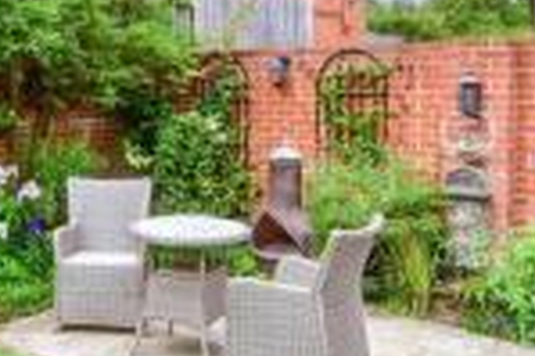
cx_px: 108
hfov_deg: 39.5
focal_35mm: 48
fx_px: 713
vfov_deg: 27.8
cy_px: 110
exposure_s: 1/250
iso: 250
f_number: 8
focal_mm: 10
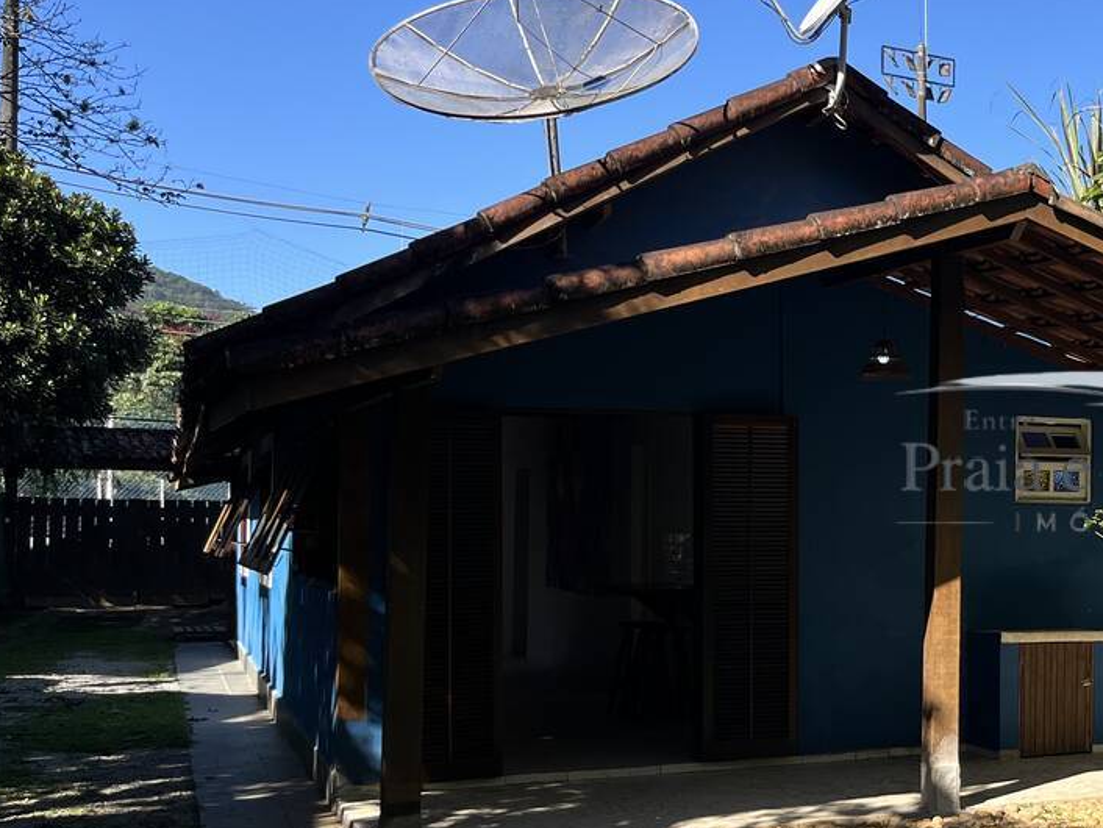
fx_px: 1689
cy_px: 458
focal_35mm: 53
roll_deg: +0.0
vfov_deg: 27.5
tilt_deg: +2.2
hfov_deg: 33.1
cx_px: 1106
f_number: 1.6
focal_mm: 5.1
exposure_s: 1/2463
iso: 50
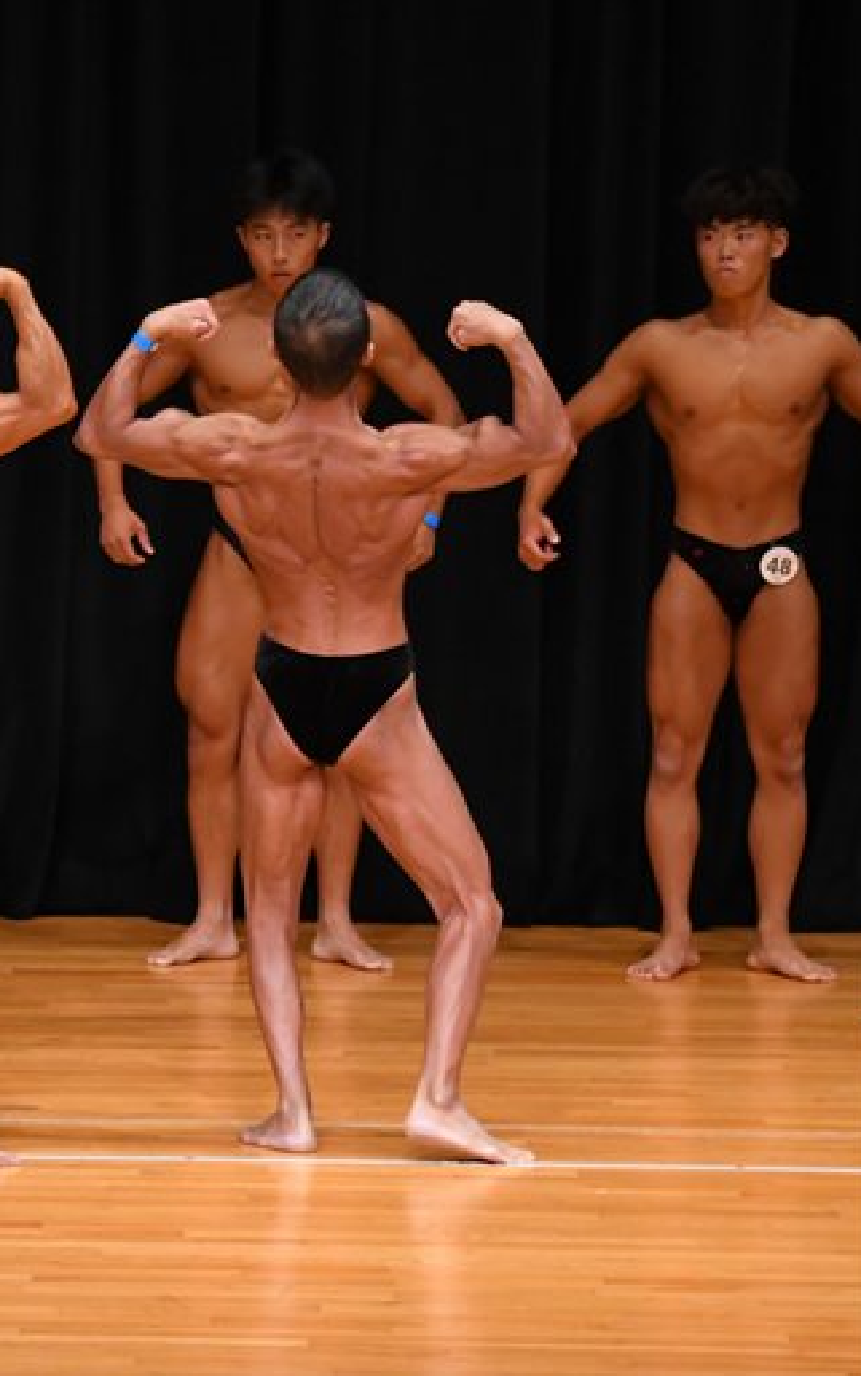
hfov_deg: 3.9
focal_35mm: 334
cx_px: -168
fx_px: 12529
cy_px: 689
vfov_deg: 6.3
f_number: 5.6
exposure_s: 1/400
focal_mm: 145
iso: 3200
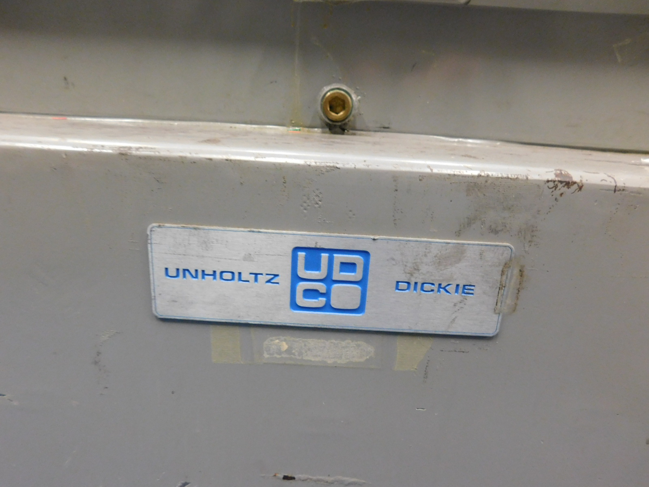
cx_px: 324
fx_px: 431
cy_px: 244
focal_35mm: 23
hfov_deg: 73.9
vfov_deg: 58.9
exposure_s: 1/15
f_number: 3
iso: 400
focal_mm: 4
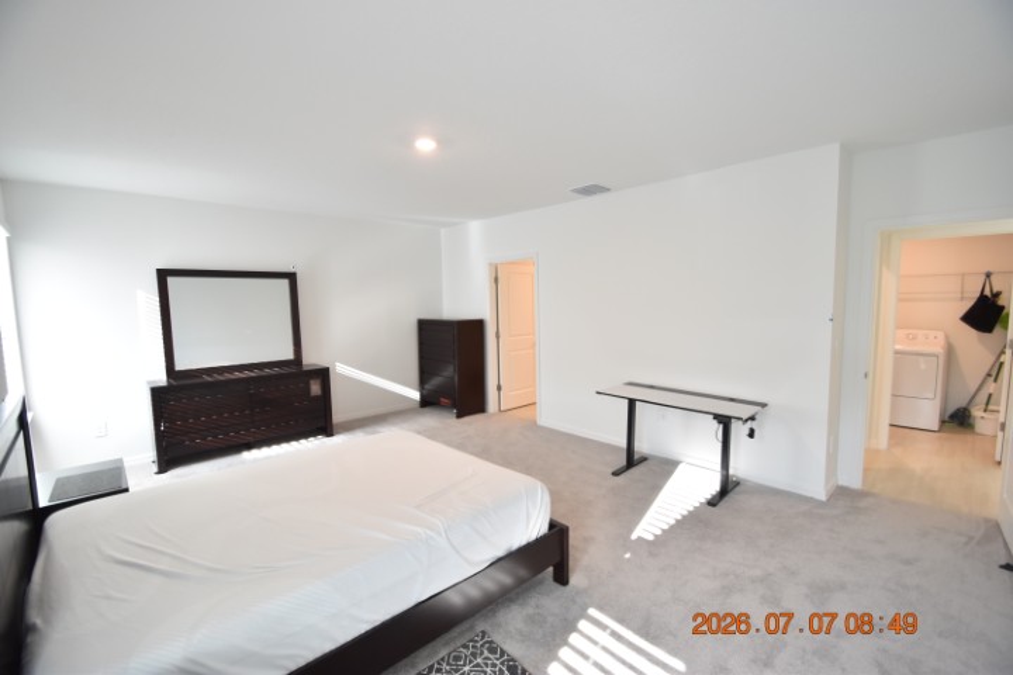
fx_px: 422
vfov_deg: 77.3
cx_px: 506
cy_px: 338
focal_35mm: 15
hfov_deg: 100.4
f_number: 3.5
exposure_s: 1/60
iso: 800
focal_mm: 10
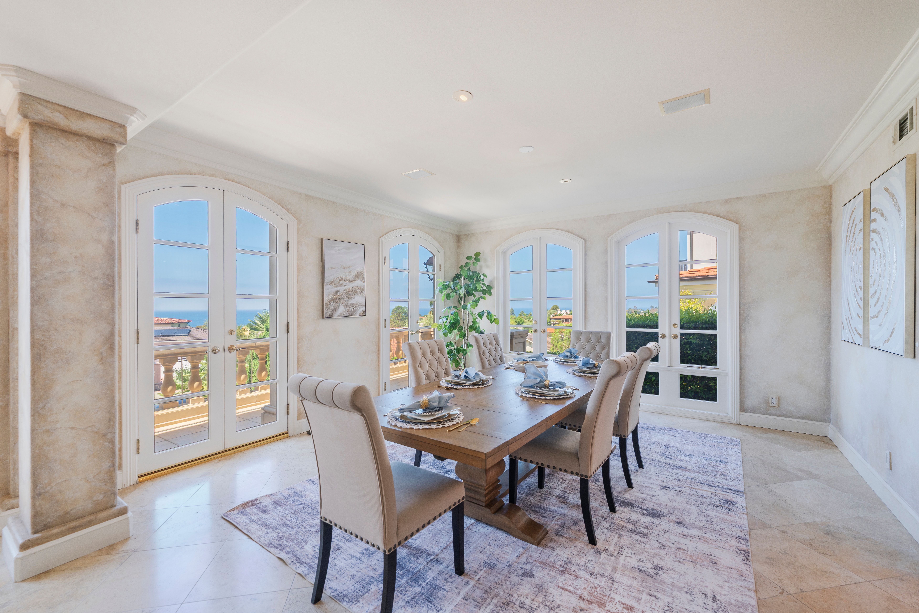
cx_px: 460
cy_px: 306
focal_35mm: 14
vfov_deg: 81.2
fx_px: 357
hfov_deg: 104.3
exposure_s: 1/20
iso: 100
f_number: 7.1
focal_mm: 14
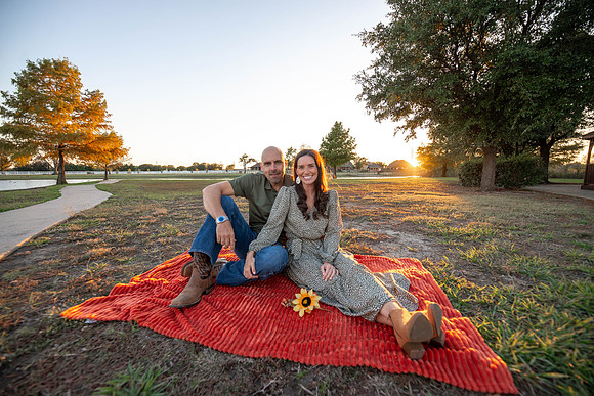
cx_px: 297
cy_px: 198
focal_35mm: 14
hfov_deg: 104.2
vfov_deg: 81.2
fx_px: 231
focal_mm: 14
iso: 500
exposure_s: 1/640
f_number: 3.2
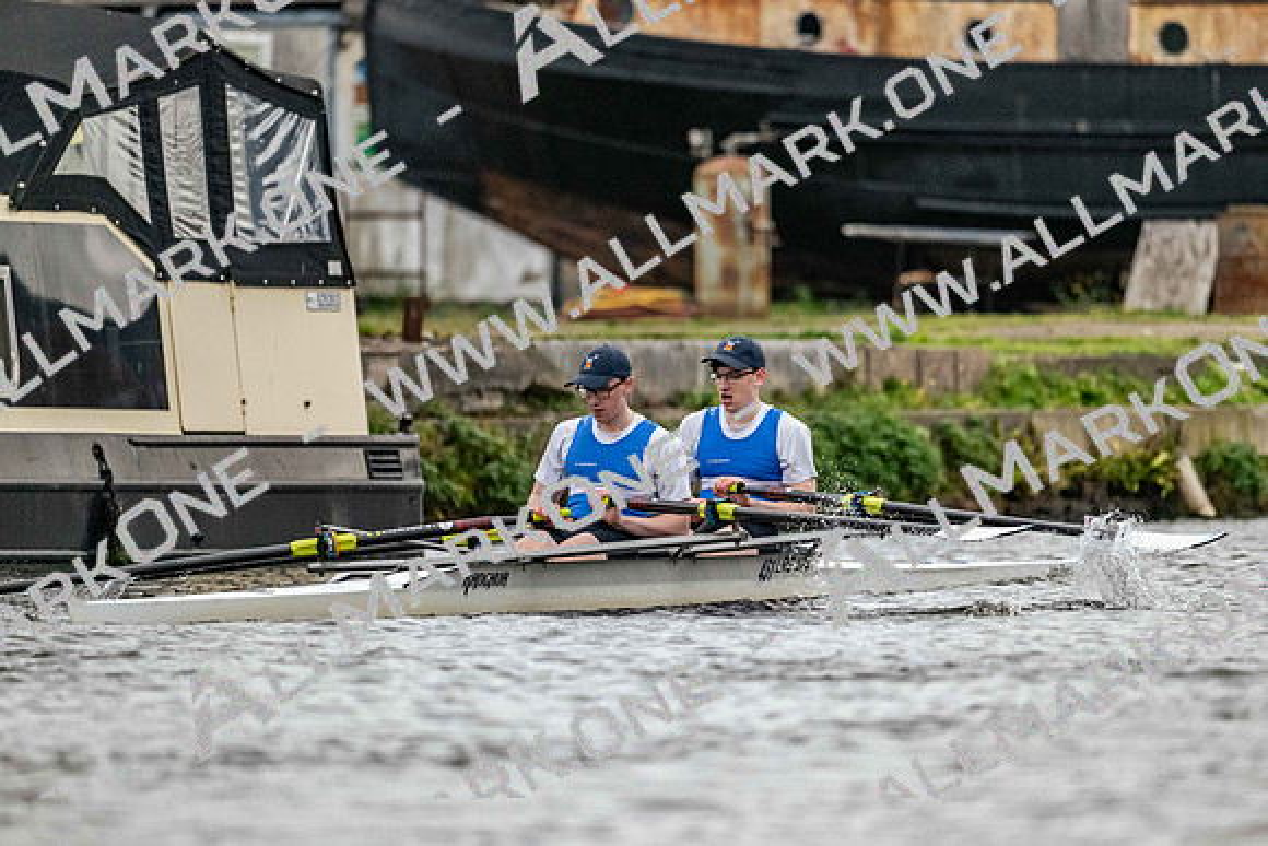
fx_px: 14092
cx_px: 634
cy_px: 423
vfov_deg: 3.4
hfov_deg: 5.2
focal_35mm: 400
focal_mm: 400
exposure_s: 1/2000
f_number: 4.5
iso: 4000
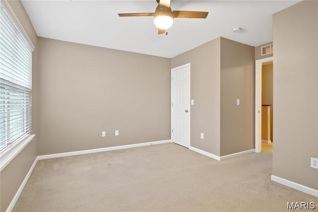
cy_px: 106
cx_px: 159
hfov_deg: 90.0
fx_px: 159
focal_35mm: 18
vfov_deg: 67.3
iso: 800
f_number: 5.6
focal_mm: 9
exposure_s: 1/4
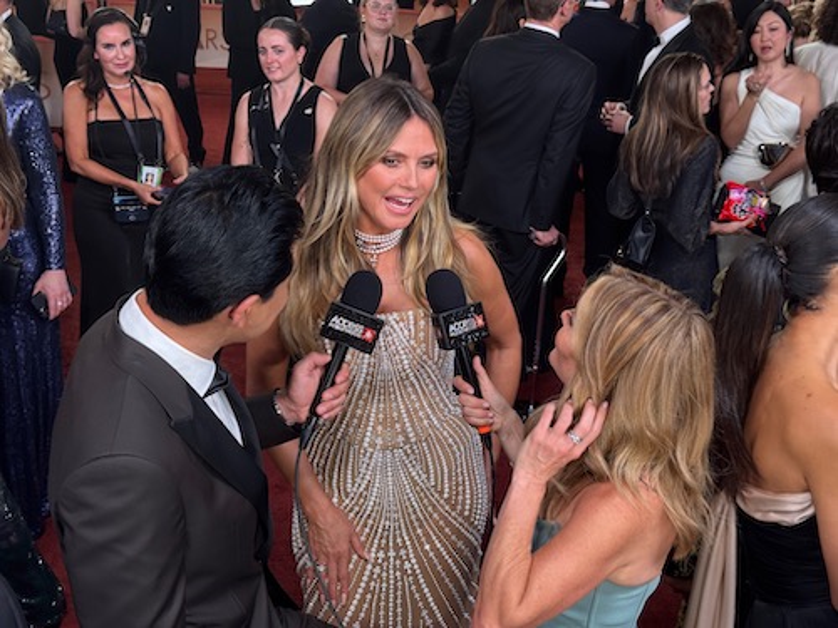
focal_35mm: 48
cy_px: 314
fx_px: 1162
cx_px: 419
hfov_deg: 39.7
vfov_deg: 30.3
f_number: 1.78
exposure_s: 1/200
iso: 50
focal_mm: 6.76
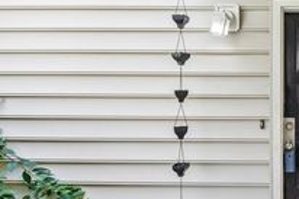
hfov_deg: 44.7
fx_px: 282
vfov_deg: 38.7
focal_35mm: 34
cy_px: 84
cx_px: 316
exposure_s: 1/100
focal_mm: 14
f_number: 8
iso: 400
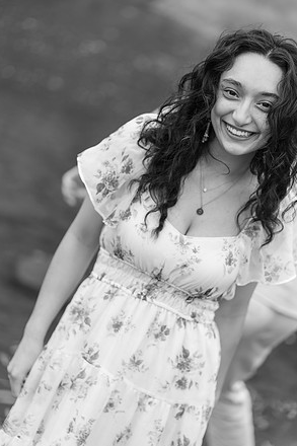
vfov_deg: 23.4
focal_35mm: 87
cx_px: 148
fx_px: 1077
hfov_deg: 15.7
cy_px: 219
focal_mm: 85
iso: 250
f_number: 1.8
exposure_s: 1/250
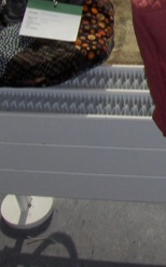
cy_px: 17
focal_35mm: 132
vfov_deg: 15.6
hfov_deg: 9.3
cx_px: 327
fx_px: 957
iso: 100
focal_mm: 6.5
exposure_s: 1/637
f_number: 5.09
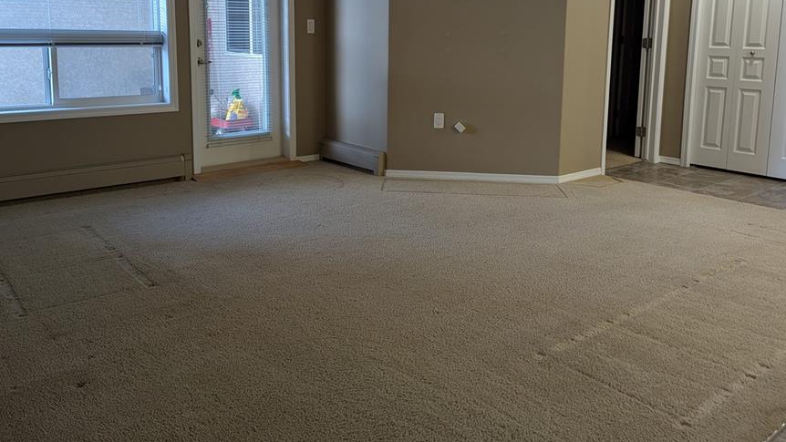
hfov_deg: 62.5
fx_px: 646
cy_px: 125
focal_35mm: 31
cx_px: 363
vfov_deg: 37.1
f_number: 1.85
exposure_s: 1/120
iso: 593
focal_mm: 6.81
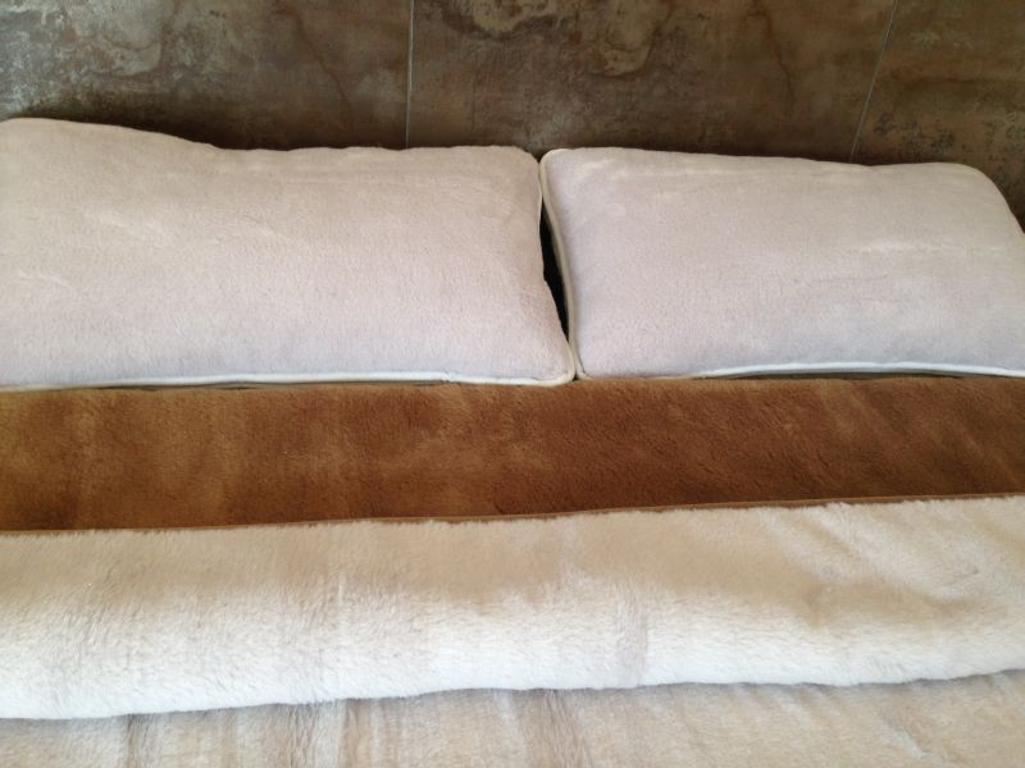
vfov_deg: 42.9
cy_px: 384
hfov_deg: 55.4
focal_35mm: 33
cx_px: 512
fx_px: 977
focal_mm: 4.12
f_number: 2.4
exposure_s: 1/30
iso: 50
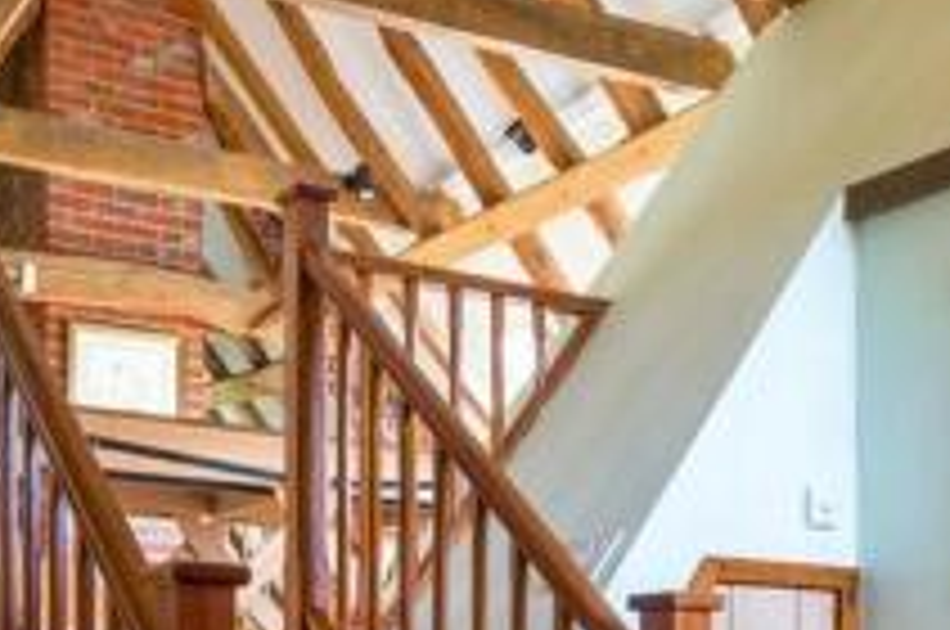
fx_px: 1476
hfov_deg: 35.6
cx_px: 410
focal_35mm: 56
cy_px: 736
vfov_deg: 22.4
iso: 160
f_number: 7.1
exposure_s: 1/4
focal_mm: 11.8
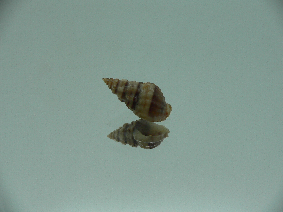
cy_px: 106
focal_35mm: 35
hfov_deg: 52.6
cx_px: 142
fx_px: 286
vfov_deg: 40.7
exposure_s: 1/60
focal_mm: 4.6
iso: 80
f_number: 2.8
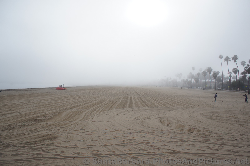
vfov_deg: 53.0
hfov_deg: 73.8
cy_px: 83
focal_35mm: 24
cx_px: 125
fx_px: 166
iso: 200
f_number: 8
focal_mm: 16
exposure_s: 1/640
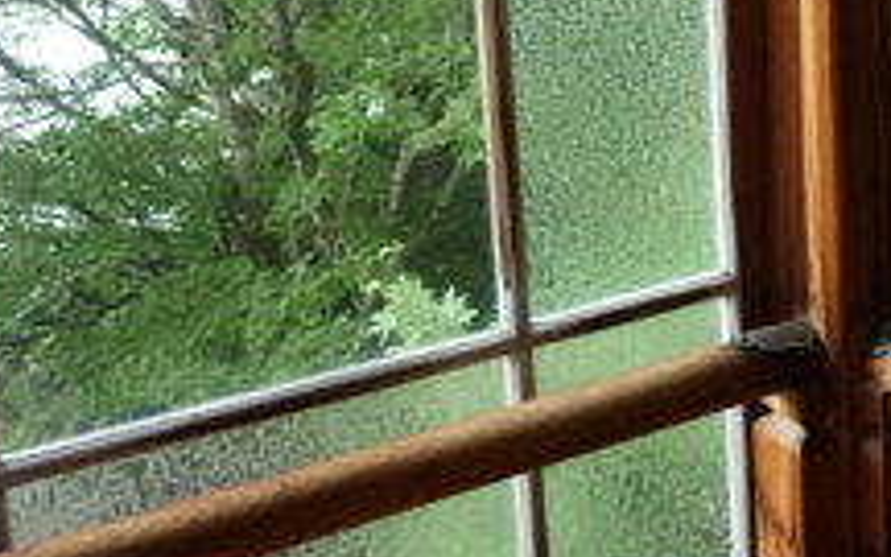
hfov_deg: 27.2
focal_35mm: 73
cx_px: 808
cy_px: -25
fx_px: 1773
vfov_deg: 17.4
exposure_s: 1/125
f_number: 2.8
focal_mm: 5.5
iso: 400
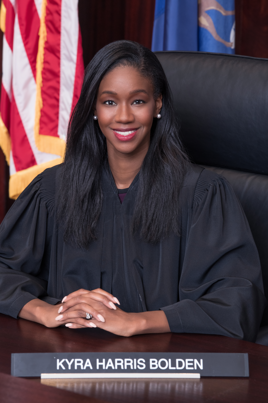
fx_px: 1842
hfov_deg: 8.3
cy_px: 202
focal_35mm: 165
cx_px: 134
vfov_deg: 12.5
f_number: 7.1
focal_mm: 165
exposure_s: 1/125
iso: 800
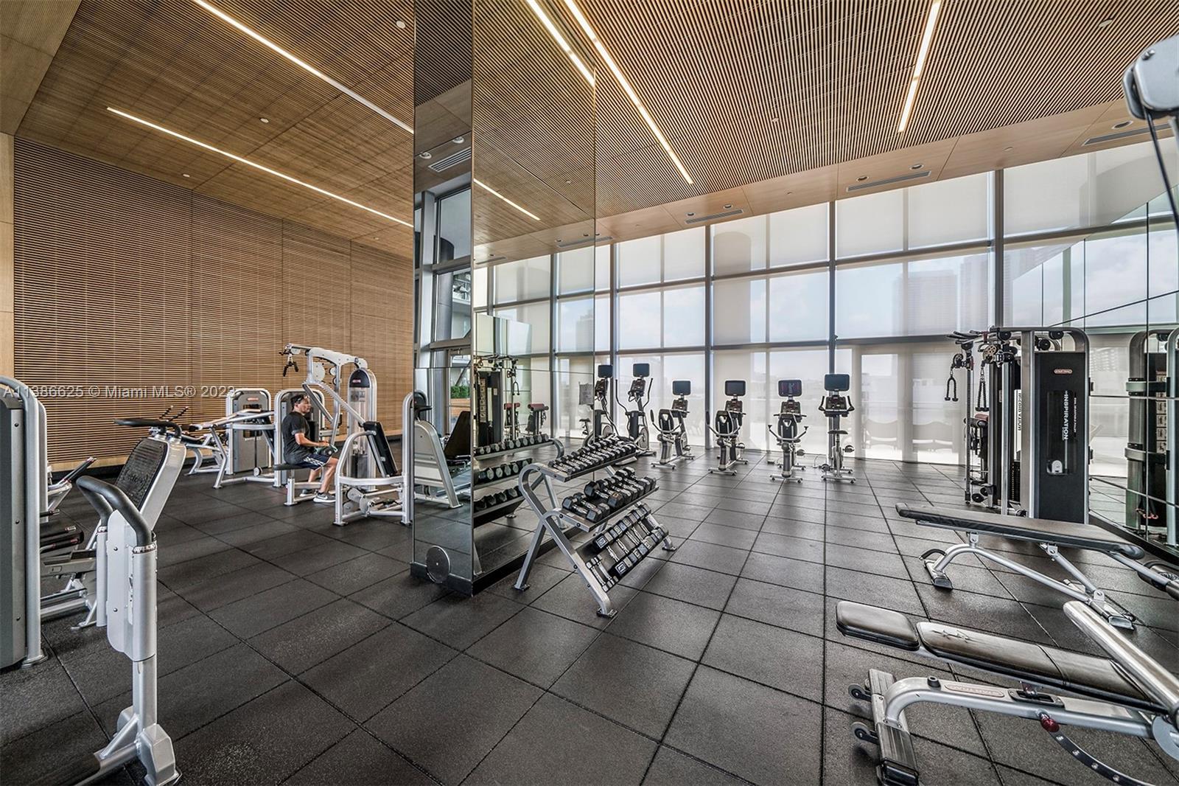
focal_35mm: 12
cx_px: 590
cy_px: 393
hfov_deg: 112.6
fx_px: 393
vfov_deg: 90.0
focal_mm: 12
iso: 100
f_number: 4
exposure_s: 1/60
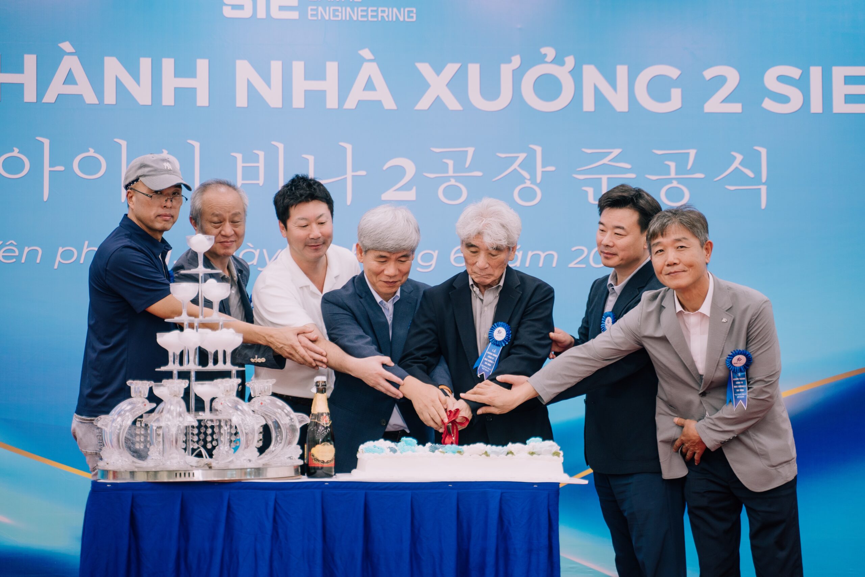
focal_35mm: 72
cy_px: 288
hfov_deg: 28.1
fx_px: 1730
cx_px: 432
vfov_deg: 18.9
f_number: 2.8
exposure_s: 1/160
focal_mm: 72
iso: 640
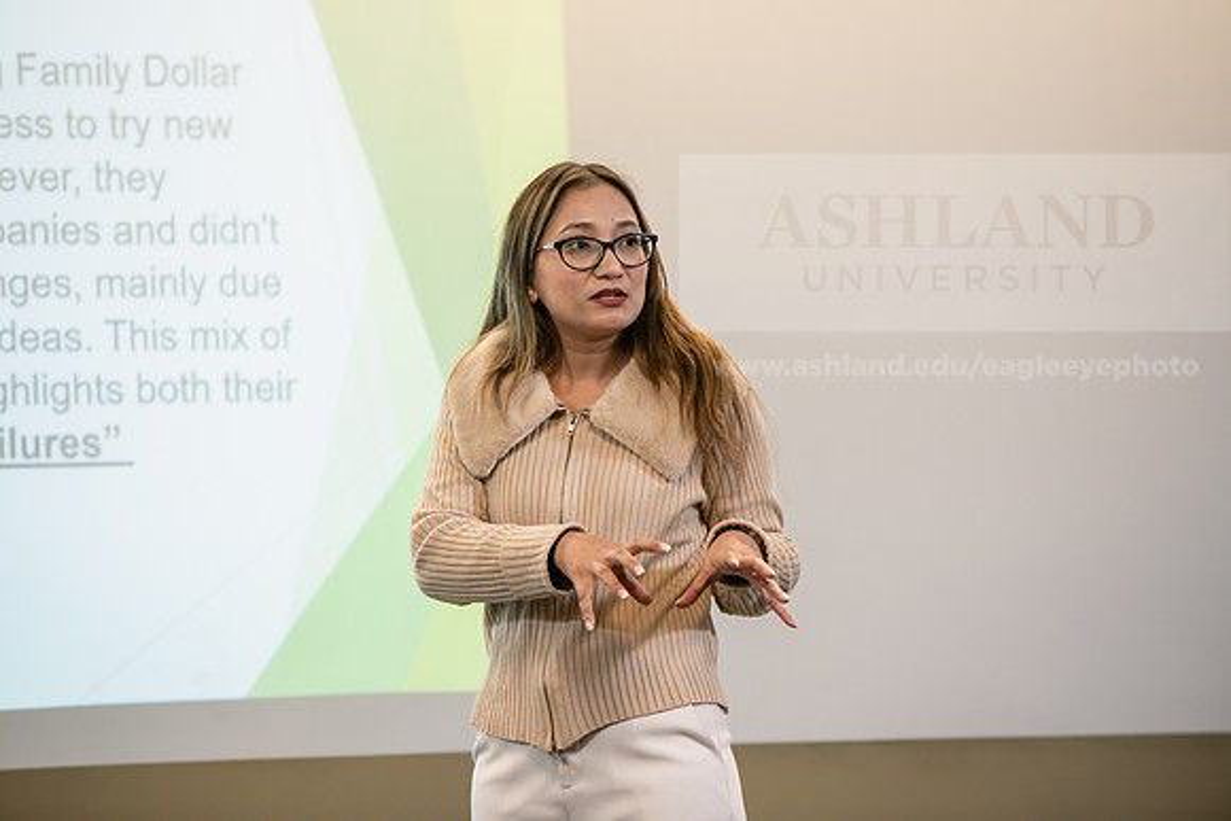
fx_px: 5472
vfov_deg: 8.6
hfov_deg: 12.8
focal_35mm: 160
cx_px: 616
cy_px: 410
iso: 1600
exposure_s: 1/250
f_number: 3.2
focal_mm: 160
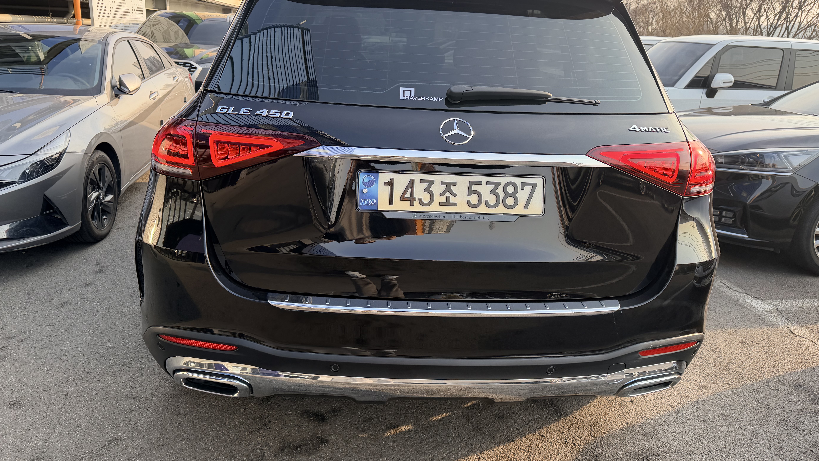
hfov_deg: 69.9
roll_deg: -3.5
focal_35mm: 27
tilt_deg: -13.2
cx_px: 415
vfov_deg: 42.7
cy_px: 187
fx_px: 586
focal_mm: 6.76
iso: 100
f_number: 1.78
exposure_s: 1/695
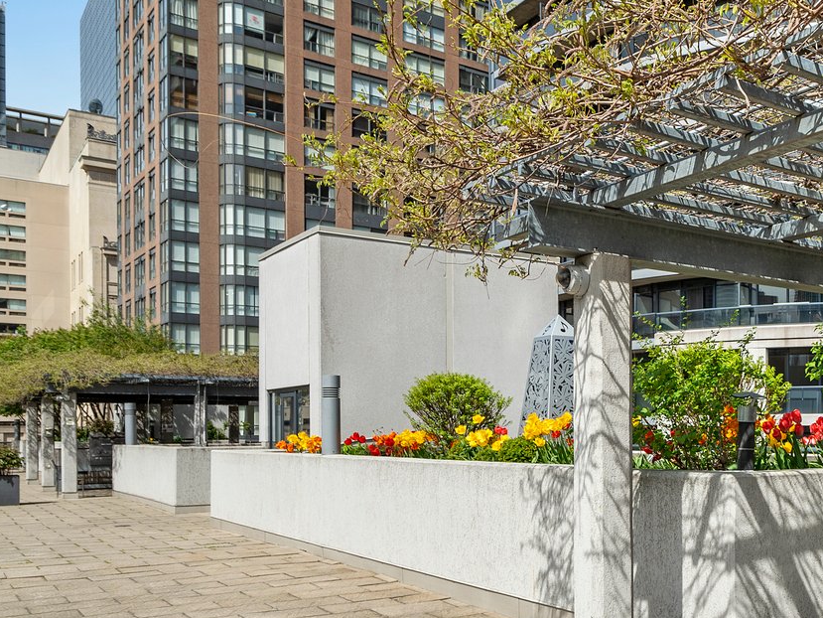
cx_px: 772
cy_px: 464
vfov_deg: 36.8
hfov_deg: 43.7
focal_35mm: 38
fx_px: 904
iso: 100
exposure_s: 1/80
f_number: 8
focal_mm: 16
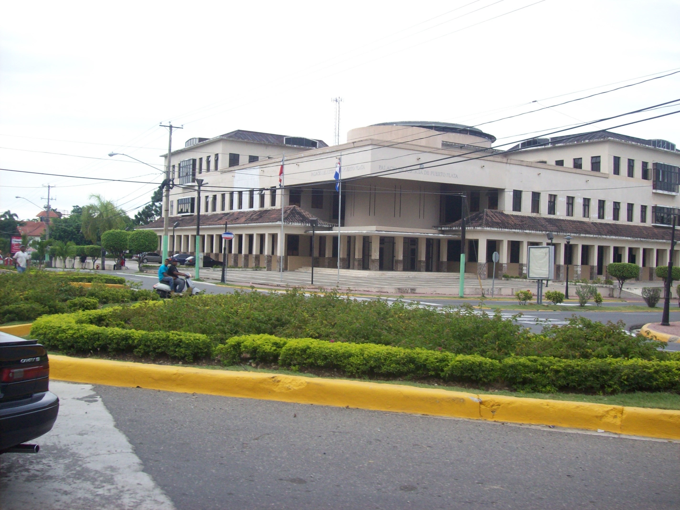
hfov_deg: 51.4
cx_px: 340
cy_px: 255
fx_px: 707
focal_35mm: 36
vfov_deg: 39.6
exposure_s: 1/290
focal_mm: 6
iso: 80
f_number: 2.7
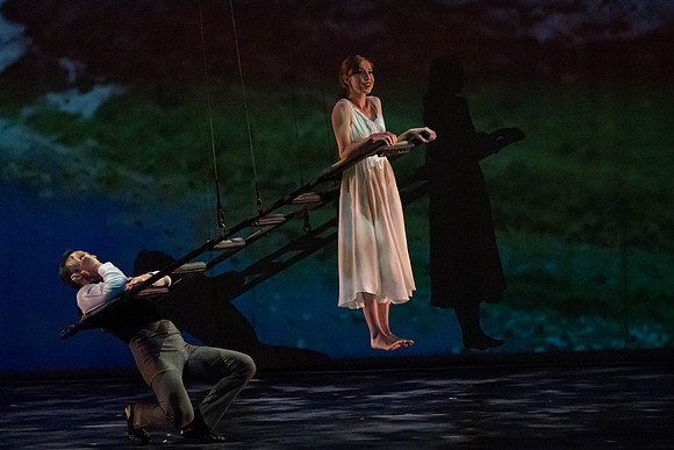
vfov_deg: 3.9
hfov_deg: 5.8
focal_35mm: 353
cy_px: 175
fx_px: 6611
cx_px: 366
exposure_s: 1/320
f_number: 5.6
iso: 6400
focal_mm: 279
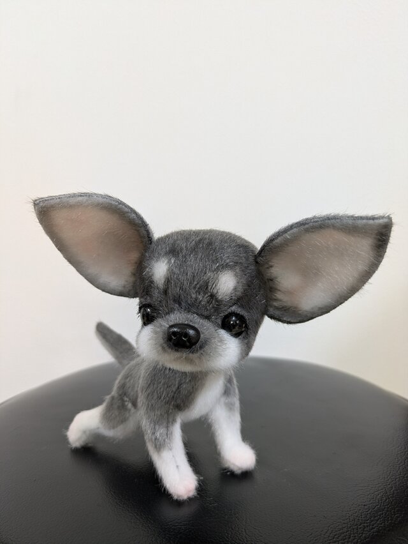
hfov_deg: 54.9
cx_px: 204
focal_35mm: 25
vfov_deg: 69.4
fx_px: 392
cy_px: 272
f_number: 1.89
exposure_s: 1/24
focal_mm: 5.43
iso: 144
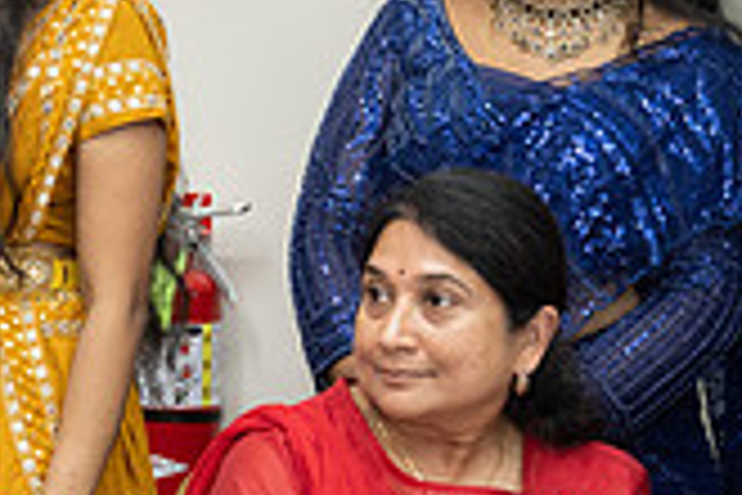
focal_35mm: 189
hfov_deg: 10.5
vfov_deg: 7.3
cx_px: -396
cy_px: 277
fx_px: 3895
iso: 1000
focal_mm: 53
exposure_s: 1/160
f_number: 3.5
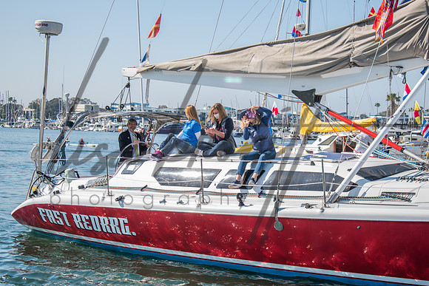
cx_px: 214
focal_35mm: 82
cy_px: 143
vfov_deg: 16.6
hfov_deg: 24.6
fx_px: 983
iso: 100
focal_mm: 55
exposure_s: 1/200
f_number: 5.6
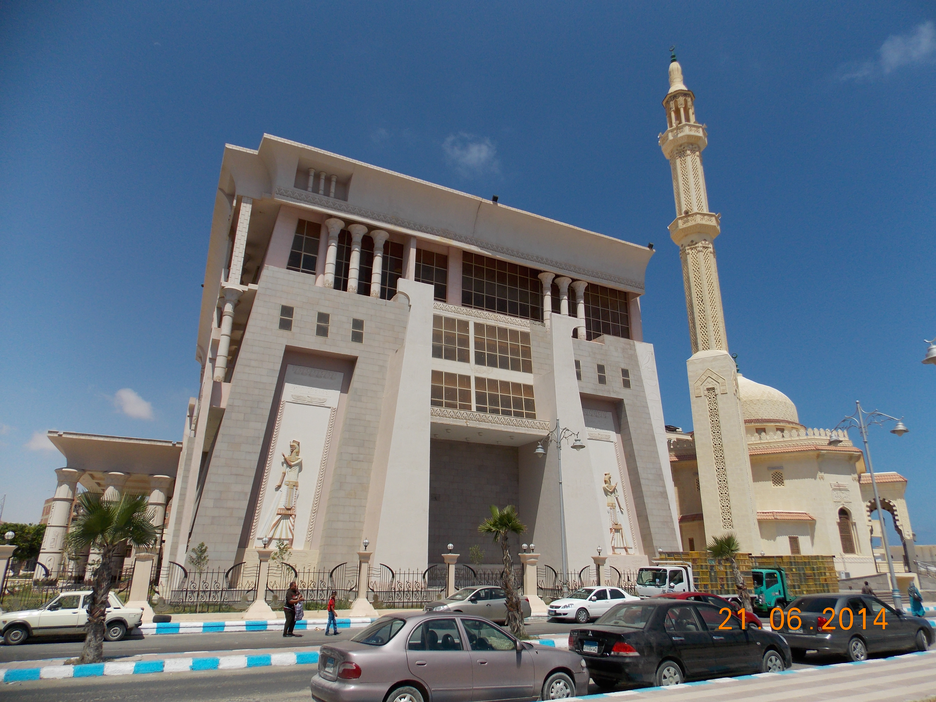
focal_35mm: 23
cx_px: 468
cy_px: 351
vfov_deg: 58.9
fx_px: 622
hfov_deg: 73.9
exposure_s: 1/250
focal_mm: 4
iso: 80
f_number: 9.9
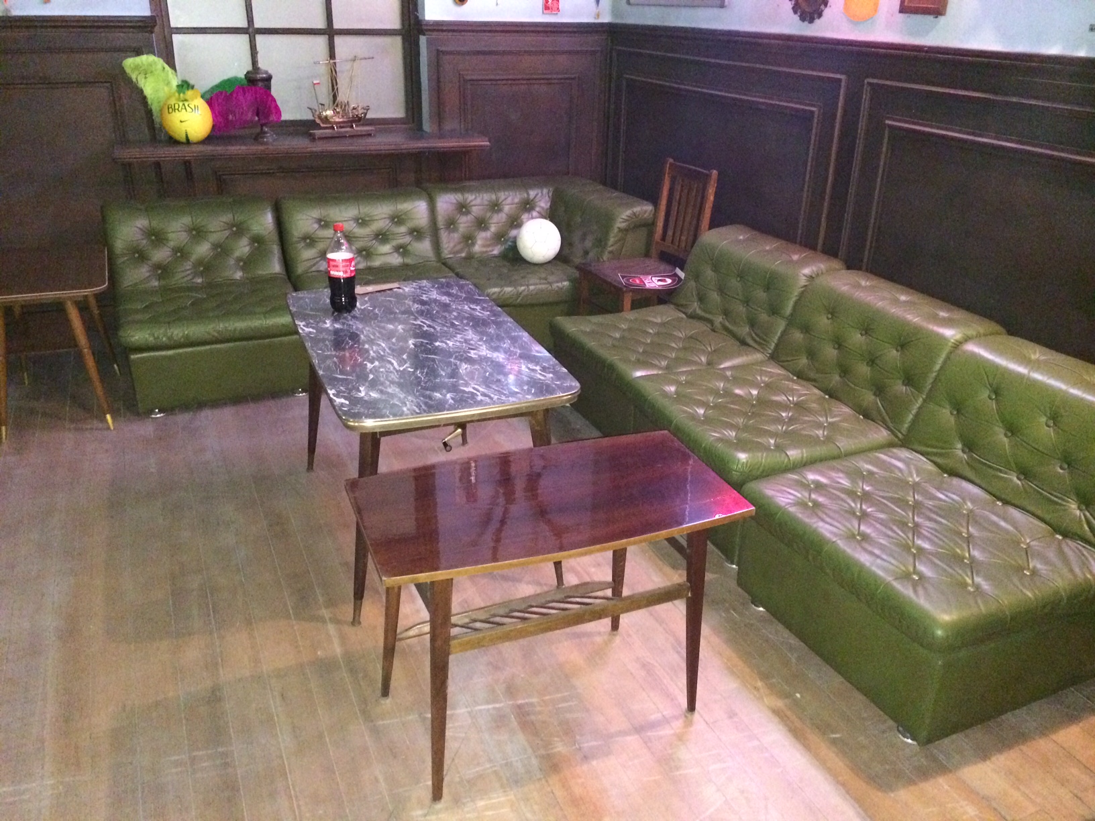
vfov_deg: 46.8
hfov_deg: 60.0
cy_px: 410
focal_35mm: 30
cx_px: 548
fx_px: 949
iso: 1000
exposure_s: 1/16
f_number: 2.2
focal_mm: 4.12
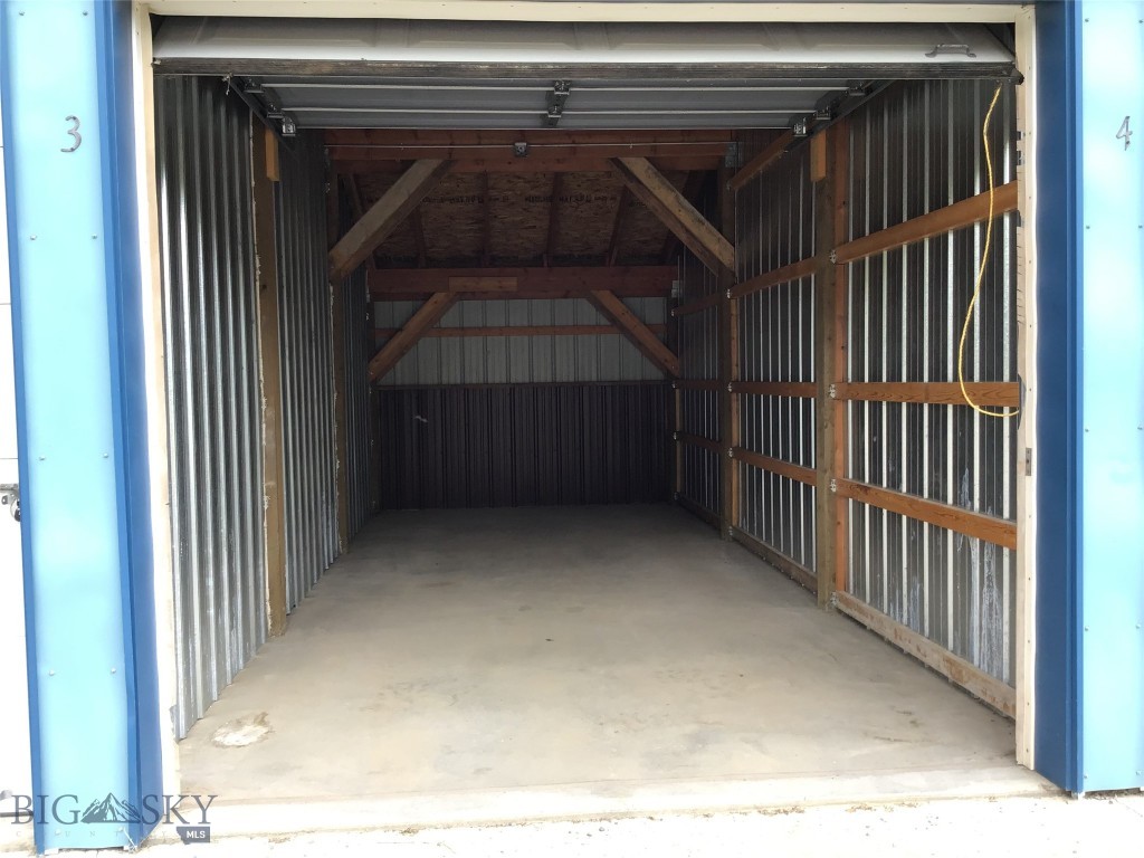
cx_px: 572
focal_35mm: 31
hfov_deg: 58.4
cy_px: 429
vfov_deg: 45.4
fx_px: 1024
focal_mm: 3.3
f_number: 2.4
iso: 32
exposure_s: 1/60
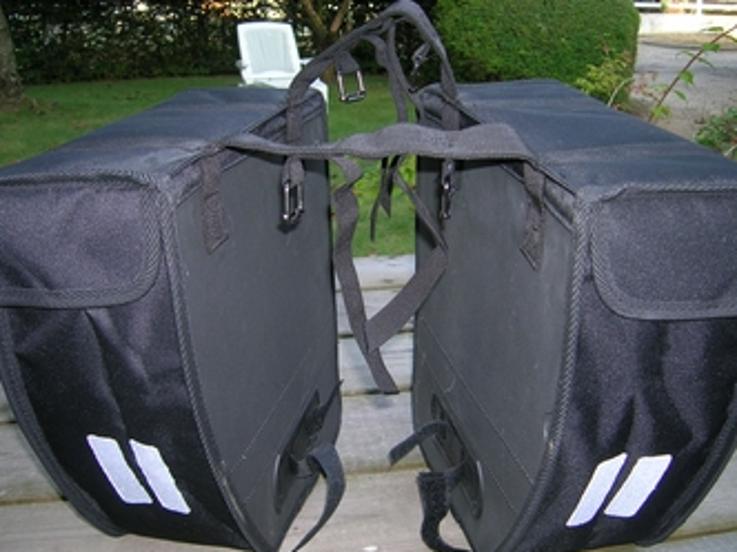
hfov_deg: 45.8
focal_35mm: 41
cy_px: 301
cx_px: 380
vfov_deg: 35.1
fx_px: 873
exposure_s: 1/60.1
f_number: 2.9
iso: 50
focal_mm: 5.7
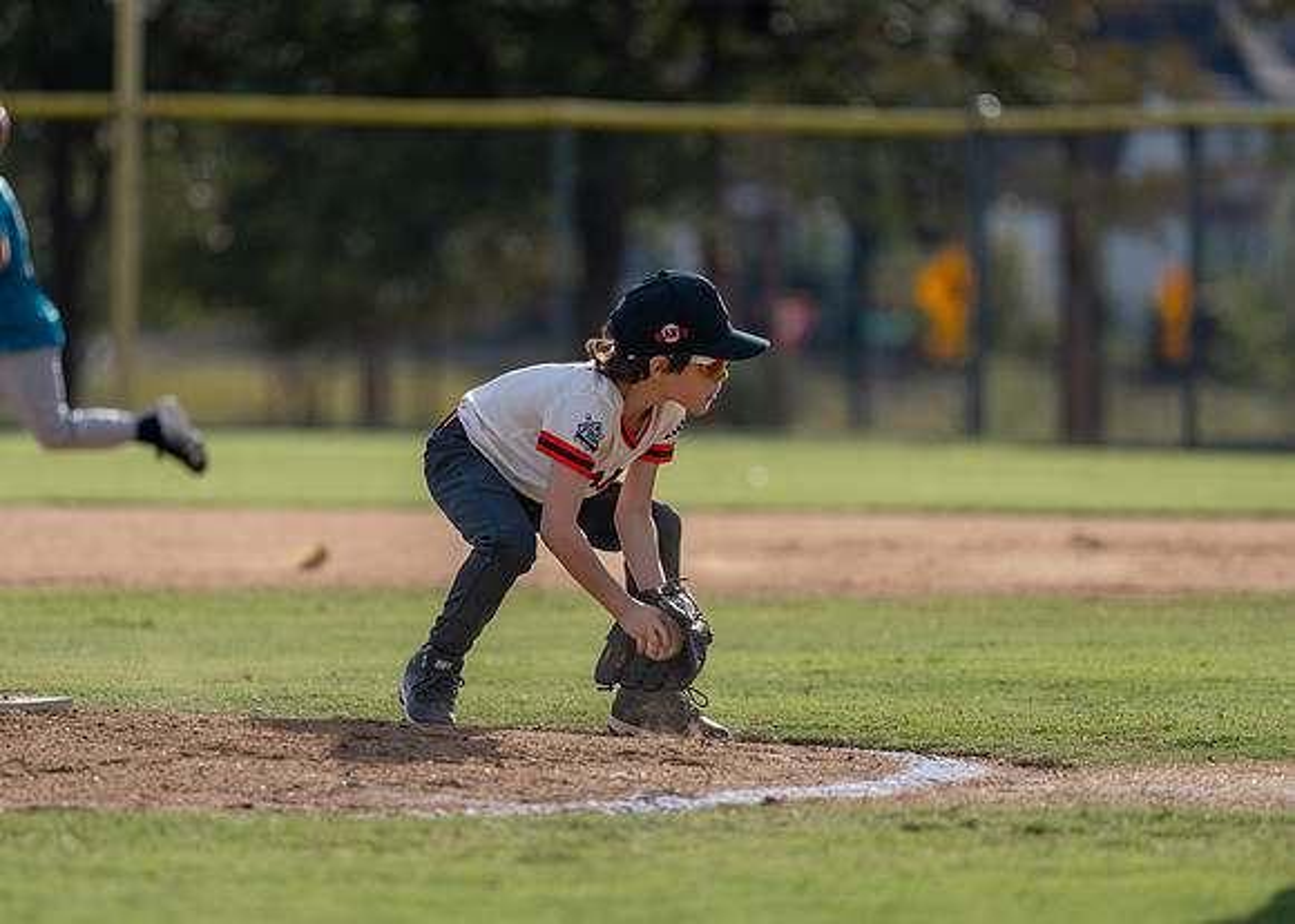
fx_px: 10928
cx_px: 597
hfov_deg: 6.8
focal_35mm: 297
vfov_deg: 4.8
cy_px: 536
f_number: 2.8
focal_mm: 200
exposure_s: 1/1600
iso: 100
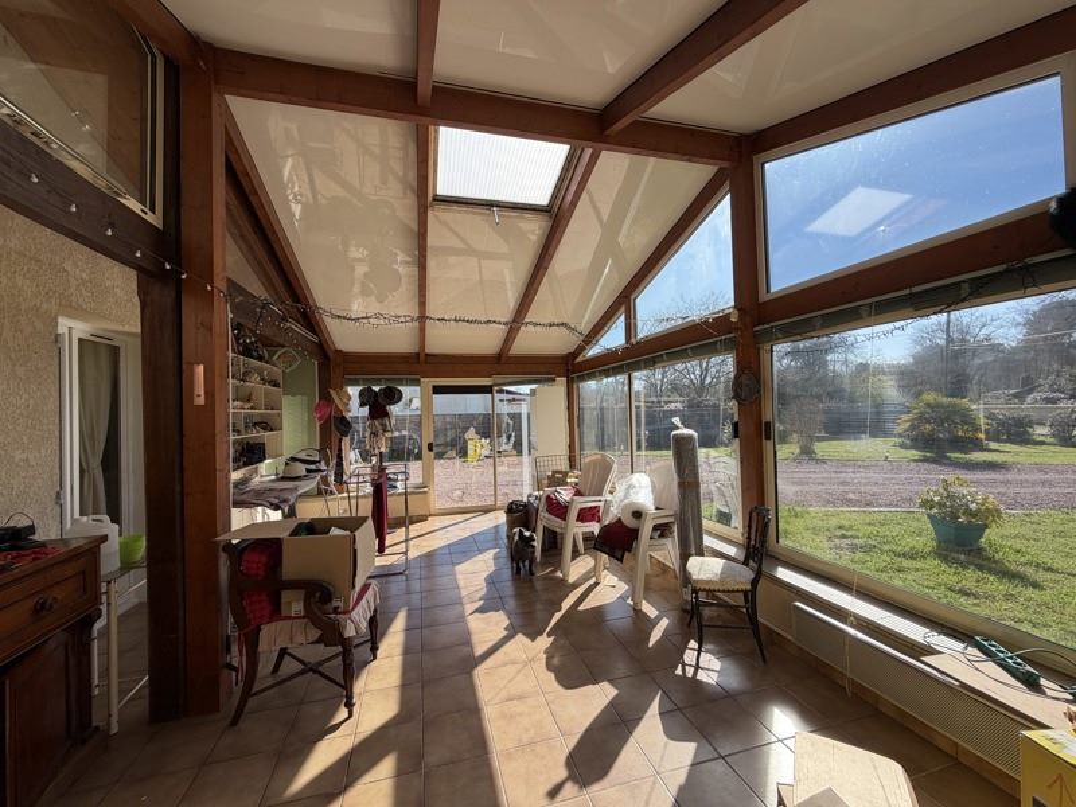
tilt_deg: +2.7
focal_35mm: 14
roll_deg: +2.4
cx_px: 538
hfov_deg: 102.1
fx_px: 435
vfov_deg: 85.7
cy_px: 404
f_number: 2.2
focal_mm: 2.22
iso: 40
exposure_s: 1/554
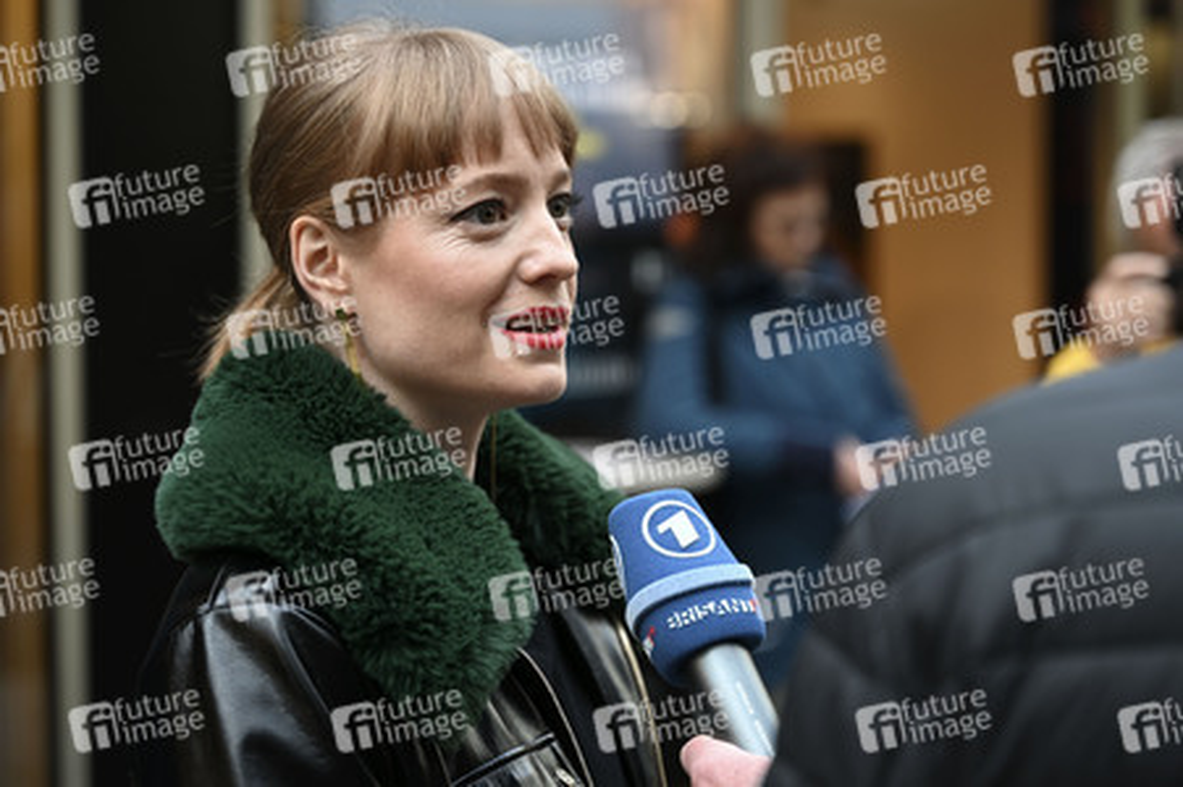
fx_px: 2463
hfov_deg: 27.0
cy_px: 394
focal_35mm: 75
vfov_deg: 18.2
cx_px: 592
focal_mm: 75
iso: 400
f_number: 2.8
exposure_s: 1/100
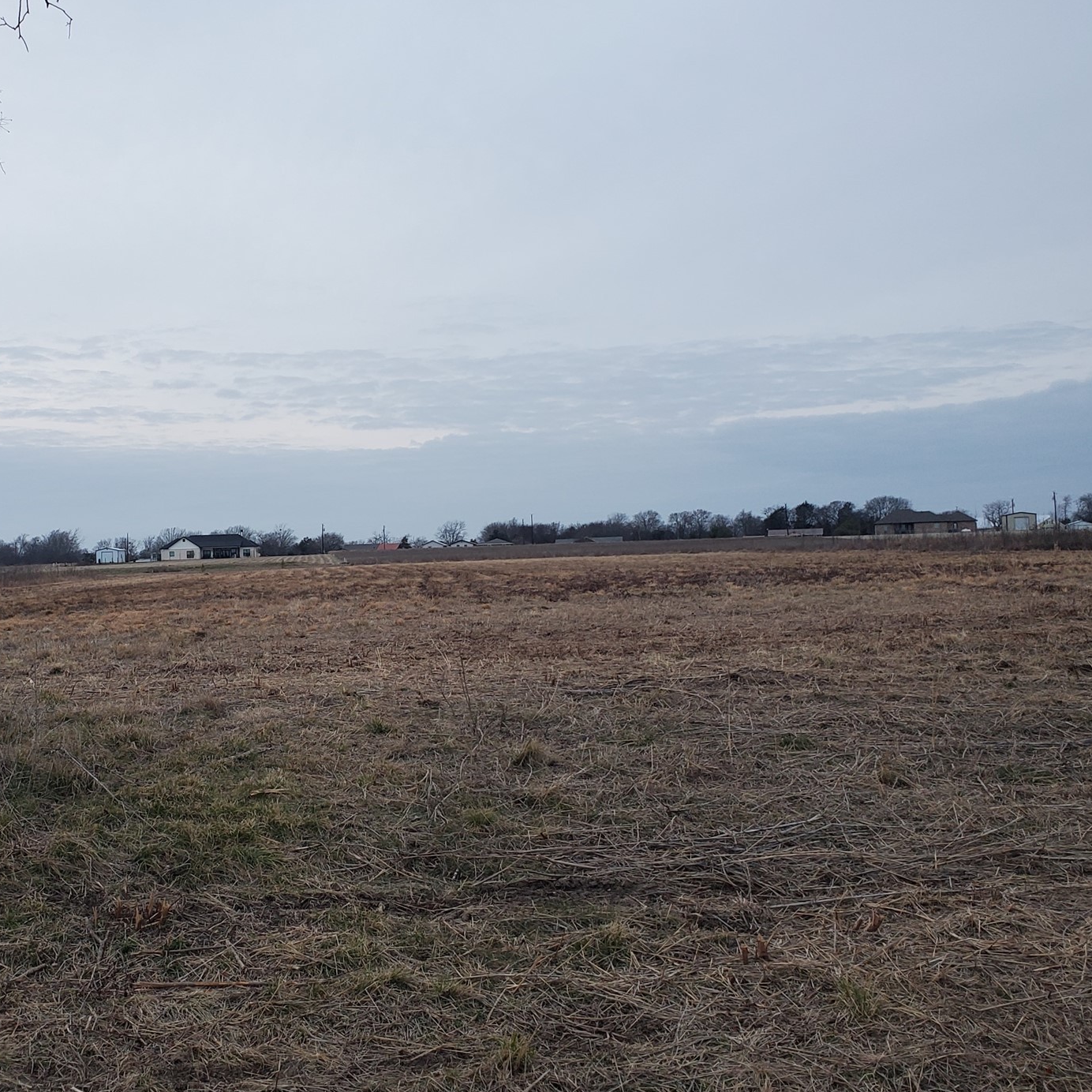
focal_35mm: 34
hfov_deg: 47.9
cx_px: 393
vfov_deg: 48.4
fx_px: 1213
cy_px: 514
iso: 200
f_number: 2.4
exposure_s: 1/120
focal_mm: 4.3
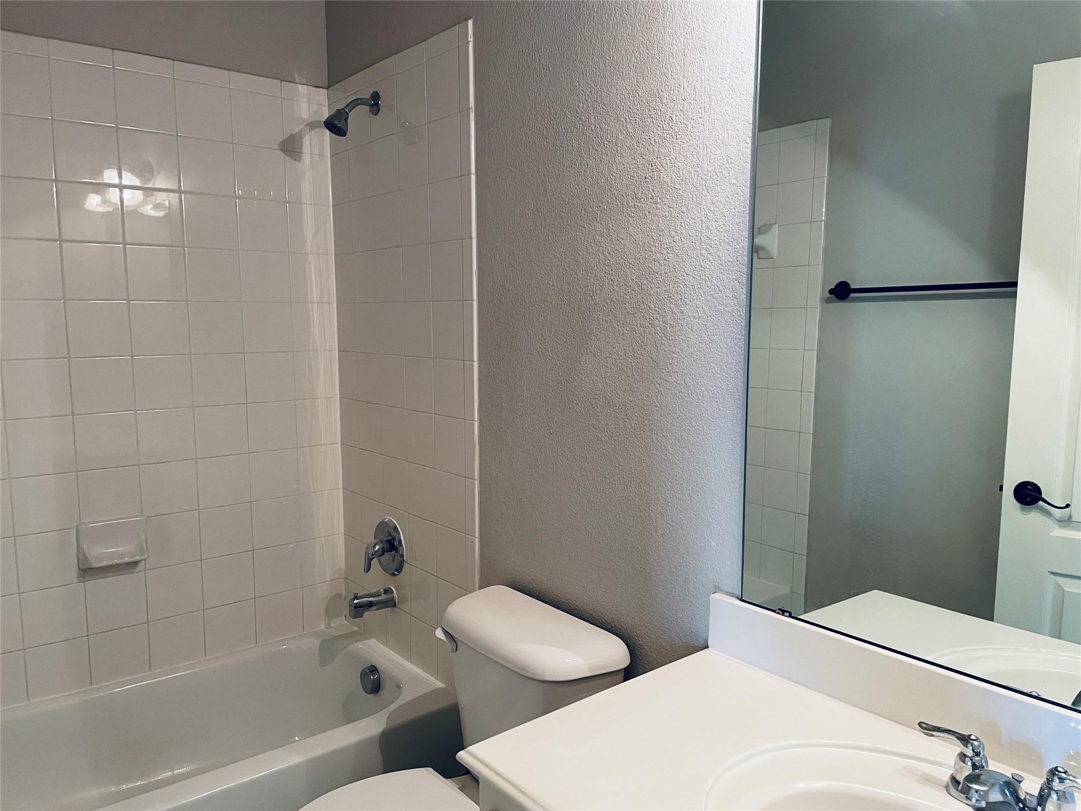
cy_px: 406
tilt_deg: -6.5
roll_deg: +0.9
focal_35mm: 26
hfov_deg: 67.3
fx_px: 812
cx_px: 540
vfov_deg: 53.1
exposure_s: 1/60
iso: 200
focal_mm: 4.2
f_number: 1.6
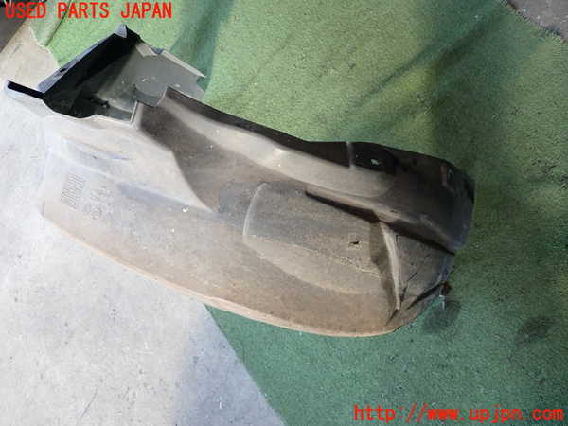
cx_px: 284
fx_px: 492
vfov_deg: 46.8
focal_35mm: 30
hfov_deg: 60.0
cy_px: 213
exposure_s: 1/80
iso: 200
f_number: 2.3
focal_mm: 5.4
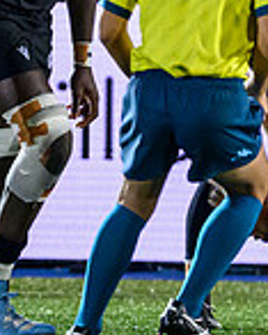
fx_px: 23067
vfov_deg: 0.8
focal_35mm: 2329
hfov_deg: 0.7
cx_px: 805
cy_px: 68
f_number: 2.8
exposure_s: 1/1000
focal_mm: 400
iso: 8000
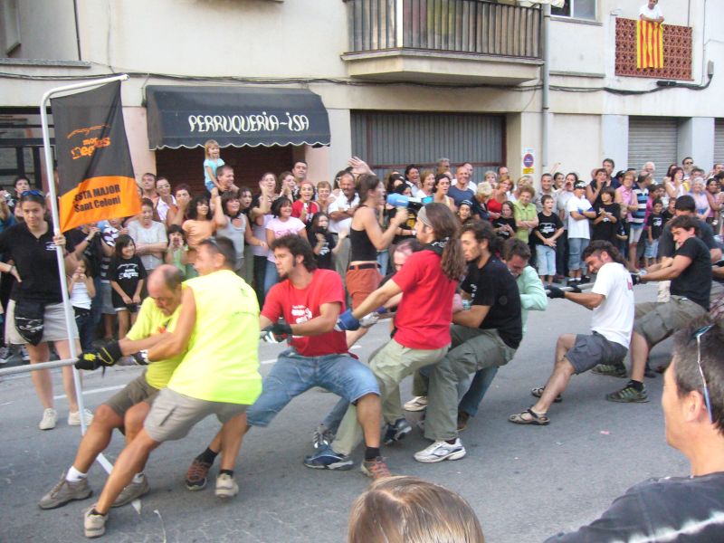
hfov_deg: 52.6
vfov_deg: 40.7
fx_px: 732
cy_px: 272
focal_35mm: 35
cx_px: 362
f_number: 2.8
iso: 320
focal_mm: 5.8
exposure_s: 1/60
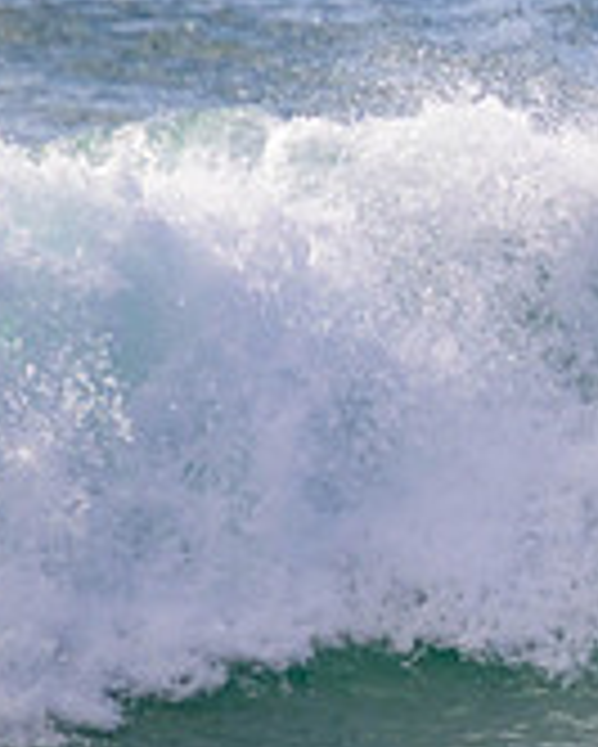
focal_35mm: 2627
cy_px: 272
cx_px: 1165
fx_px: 58064
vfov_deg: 0.7
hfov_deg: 0.6
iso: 1250
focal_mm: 800
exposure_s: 1/2000
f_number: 11
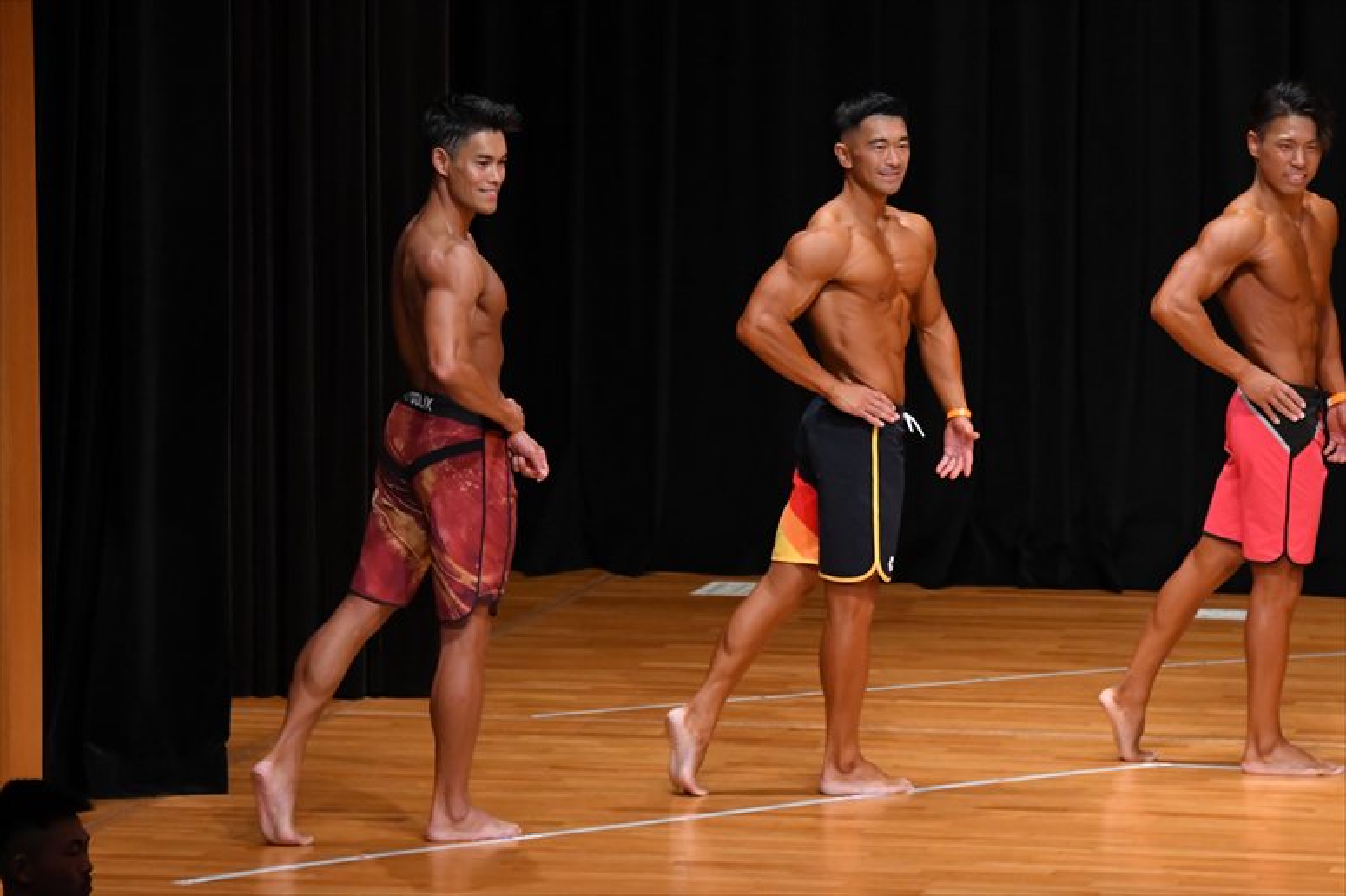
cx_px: 673
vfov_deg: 5.4
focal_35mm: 255
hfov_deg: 8.1
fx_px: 9530
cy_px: 448
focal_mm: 170
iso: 4000
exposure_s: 1/400
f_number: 5.6
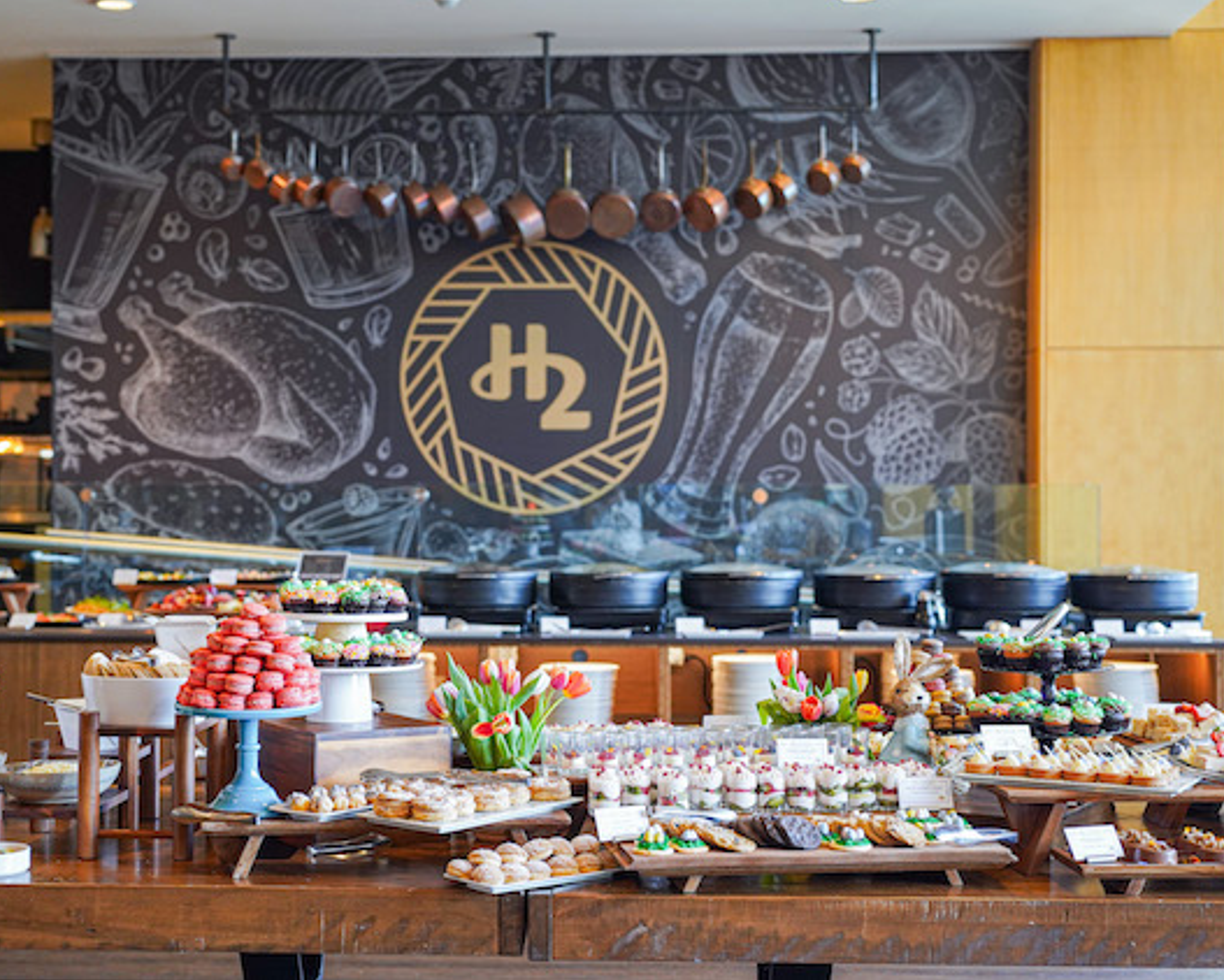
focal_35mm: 57
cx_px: 509
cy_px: 487
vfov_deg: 26.7
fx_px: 2066
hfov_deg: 32.9
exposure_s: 1/160
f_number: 3.2
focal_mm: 50
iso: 1600
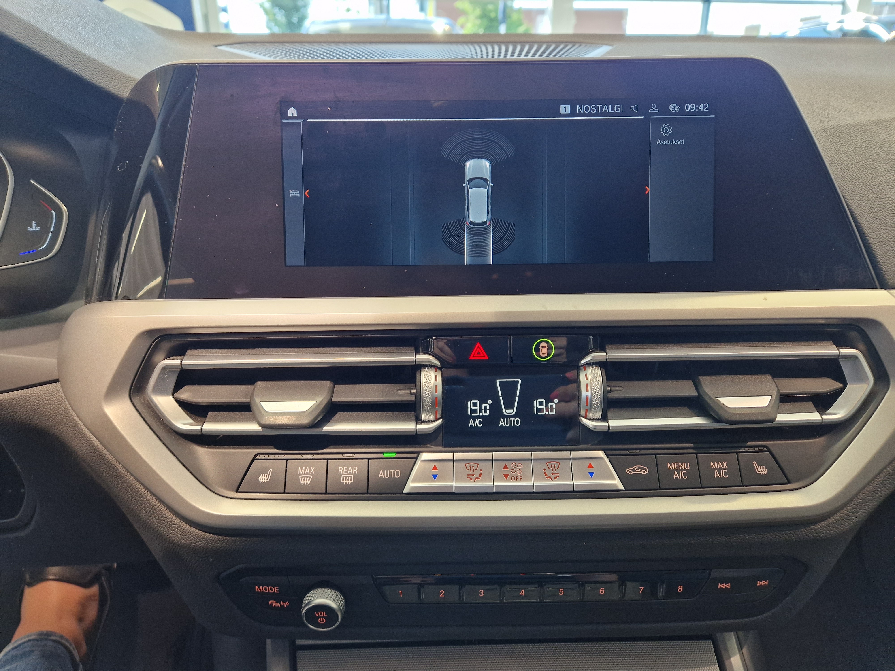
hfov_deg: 73.9
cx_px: 448
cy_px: 336
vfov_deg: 58.9
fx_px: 595
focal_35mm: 23
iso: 250
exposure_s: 1/100
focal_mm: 5.4
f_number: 1.8
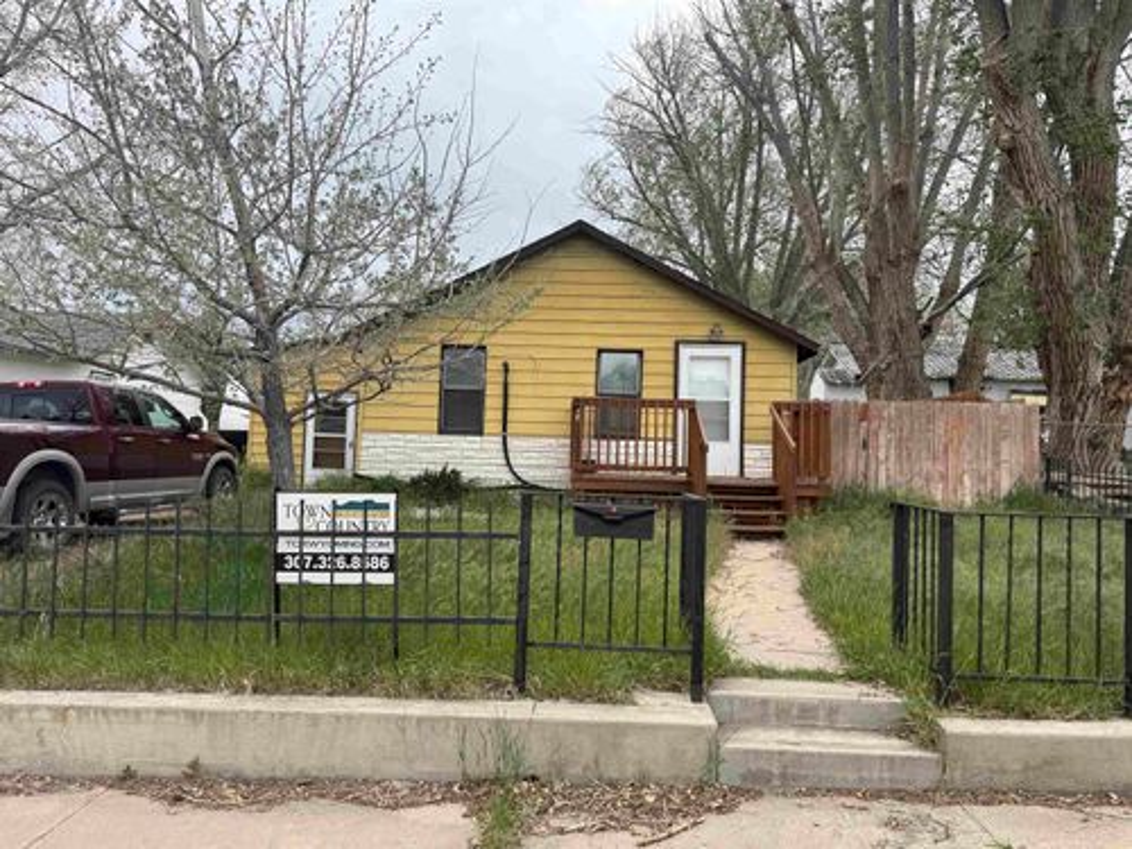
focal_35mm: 24
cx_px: 566
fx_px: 785
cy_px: 424
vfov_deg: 56.8
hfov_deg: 71.6
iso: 80
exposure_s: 1/2169
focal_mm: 6.76
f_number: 1.78
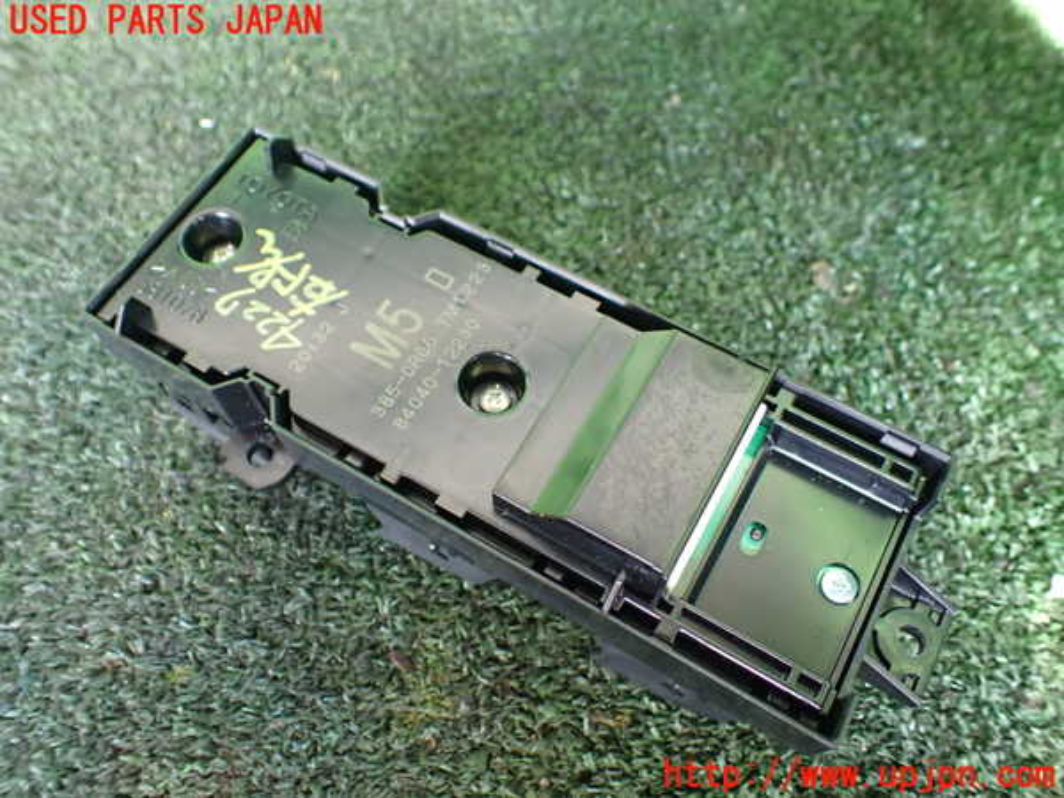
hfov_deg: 60.0
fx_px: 922
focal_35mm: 30
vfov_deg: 46.8
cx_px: 532
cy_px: 399
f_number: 2.3
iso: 640
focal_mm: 5.4
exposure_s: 1/125
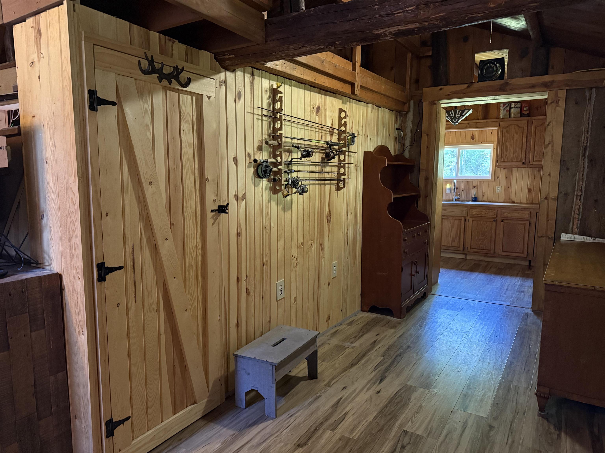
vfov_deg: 56.8
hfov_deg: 71.6
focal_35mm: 24
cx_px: 302
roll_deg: +0.3
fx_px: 419
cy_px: 226
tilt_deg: -6.2
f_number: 1.78
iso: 800
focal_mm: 6.76
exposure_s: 1/30
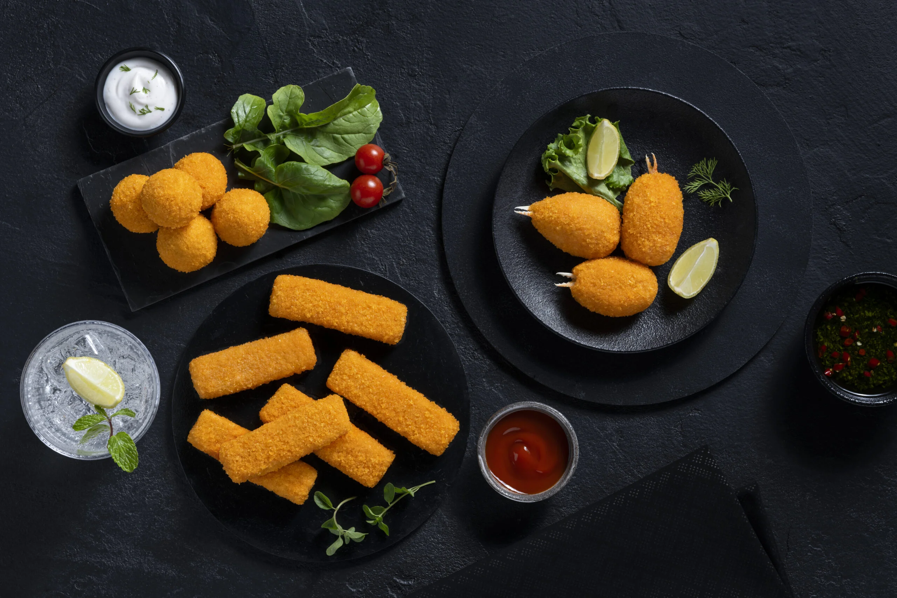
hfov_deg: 23.9
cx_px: 448
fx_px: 2118
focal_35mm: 85
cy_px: 299
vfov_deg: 16.1
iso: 100
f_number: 8
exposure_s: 1/125
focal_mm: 85
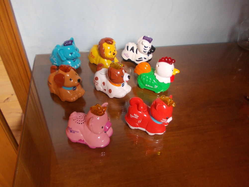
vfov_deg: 49.7
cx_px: 124
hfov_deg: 63.4
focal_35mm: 28
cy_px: 94
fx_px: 201
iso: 80
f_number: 2.7
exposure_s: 1/25
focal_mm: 4
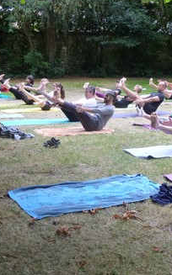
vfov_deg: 36.3
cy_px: 126
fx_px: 421
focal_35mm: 56
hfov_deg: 23.0
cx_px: 122
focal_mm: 6.5
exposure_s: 1/50
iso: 400
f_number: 3.6
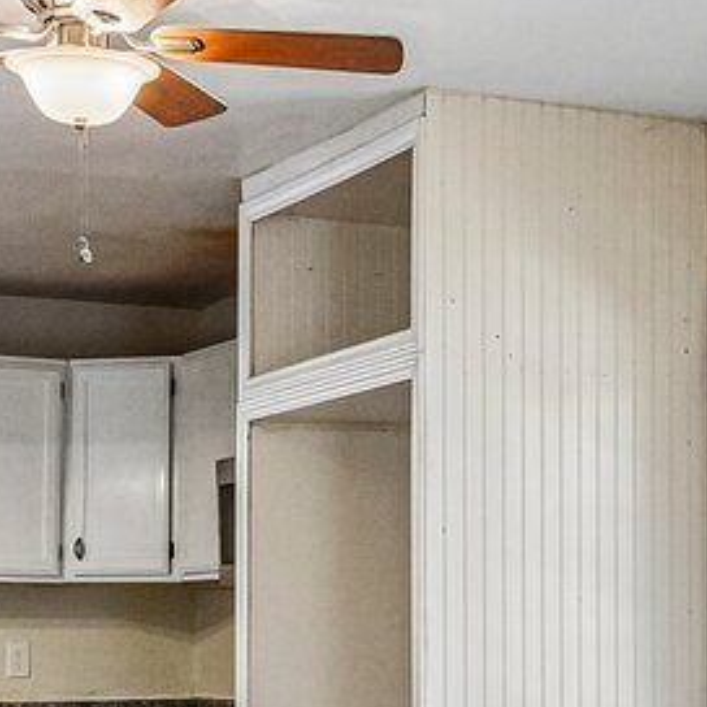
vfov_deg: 17.7
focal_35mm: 96
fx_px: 2218
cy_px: 676
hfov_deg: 18.1
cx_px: 421
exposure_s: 1/20
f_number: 8
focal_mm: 19
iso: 1400
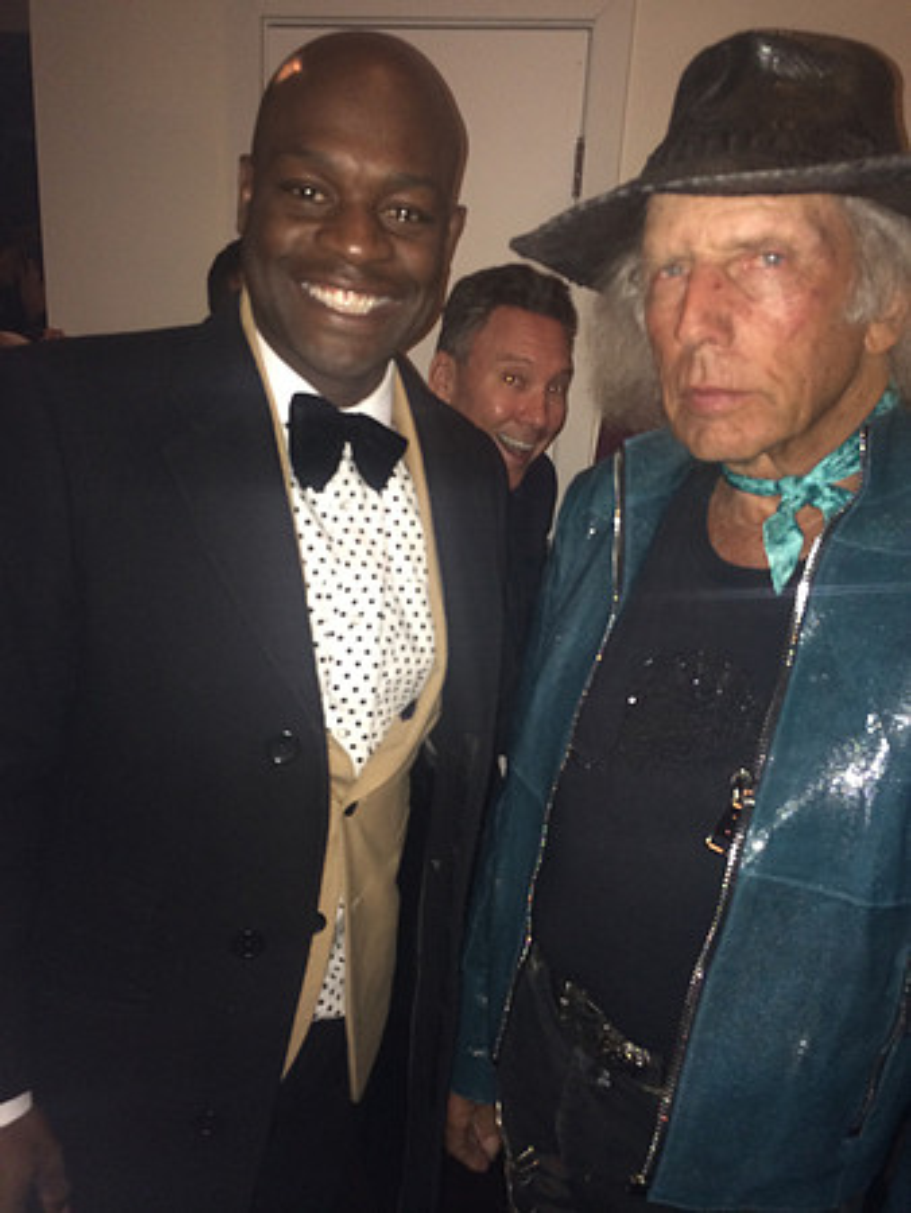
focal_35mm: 30
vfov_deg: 59.9
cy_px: 606
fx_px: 1052
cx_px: 456
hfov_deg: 46.8
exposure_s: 1/16
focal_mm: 4.12
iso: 160
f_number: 2.2
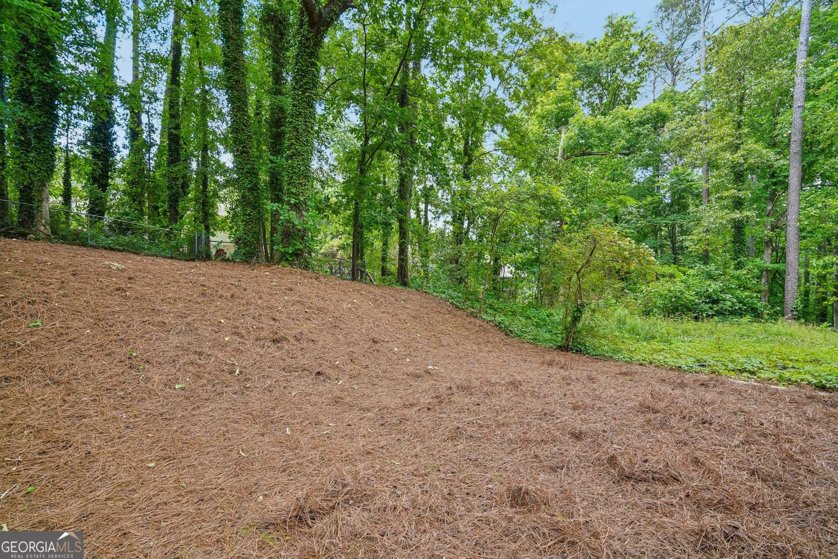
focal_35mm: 16
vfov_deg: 73.7
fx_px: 372
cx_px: 419
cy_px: 280
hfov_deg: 96.7
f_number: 8
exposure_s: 1/30
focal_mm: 16
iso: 320
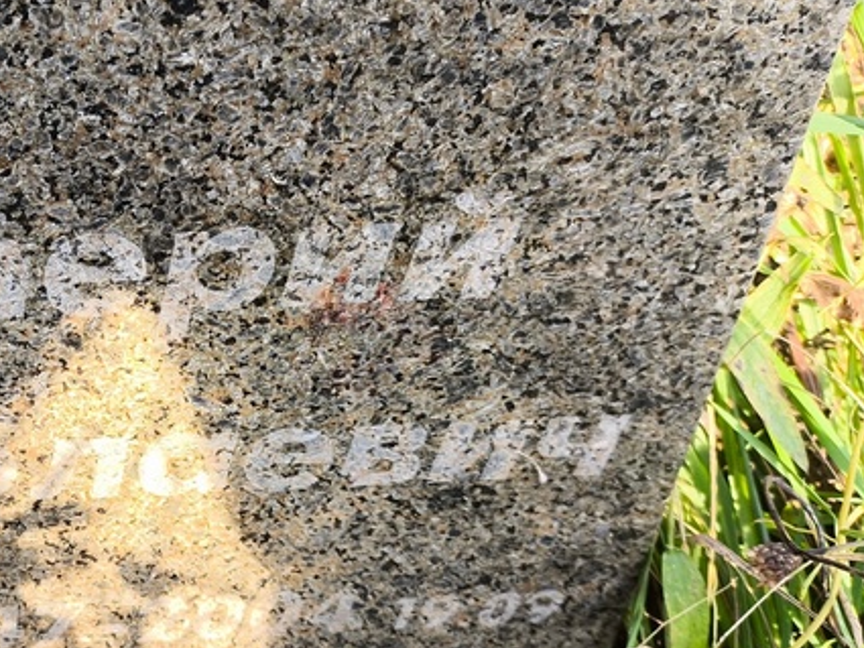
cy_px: 412
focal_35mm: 47
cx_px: 101
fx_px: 1173
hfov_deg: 37.9
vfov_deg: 30.7
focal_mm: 4.71
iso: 64
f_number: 1.7
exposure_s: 1/120
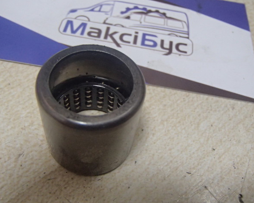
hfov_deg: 46.8
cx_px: 118
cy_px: 102
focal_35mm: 39
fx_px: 293
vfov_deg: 38.2
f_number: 4.7
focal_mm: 6.64
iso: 800
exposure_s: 1/50
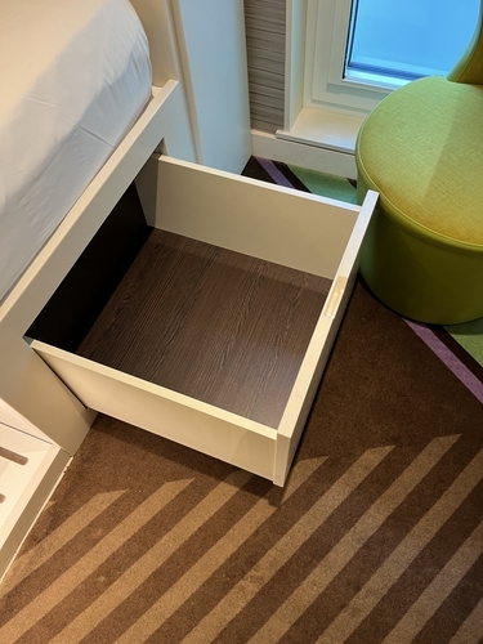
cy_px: 322
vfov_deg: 67.3
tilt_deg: -60.4
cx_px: 242
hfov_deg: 53.1
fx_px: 484
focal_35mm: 26
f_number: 1.6
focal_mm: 5.1
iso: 125
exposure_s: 1/50
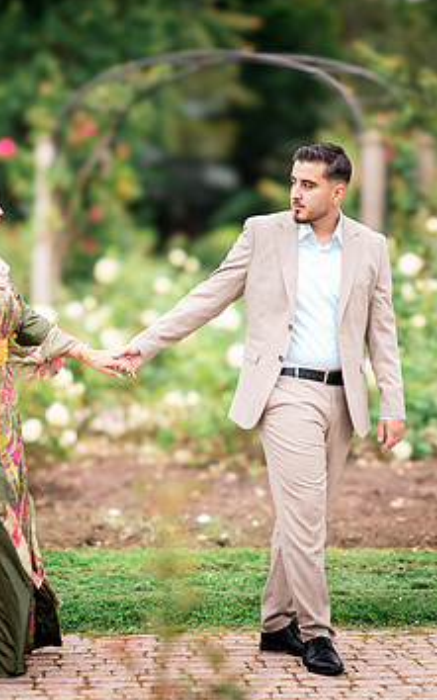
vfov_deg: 14.7
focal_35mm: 142
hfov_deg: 9.2
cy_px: 361
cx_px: 192
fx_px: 2708
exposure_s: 1/1600
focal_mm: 85
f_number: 1.4
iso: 100
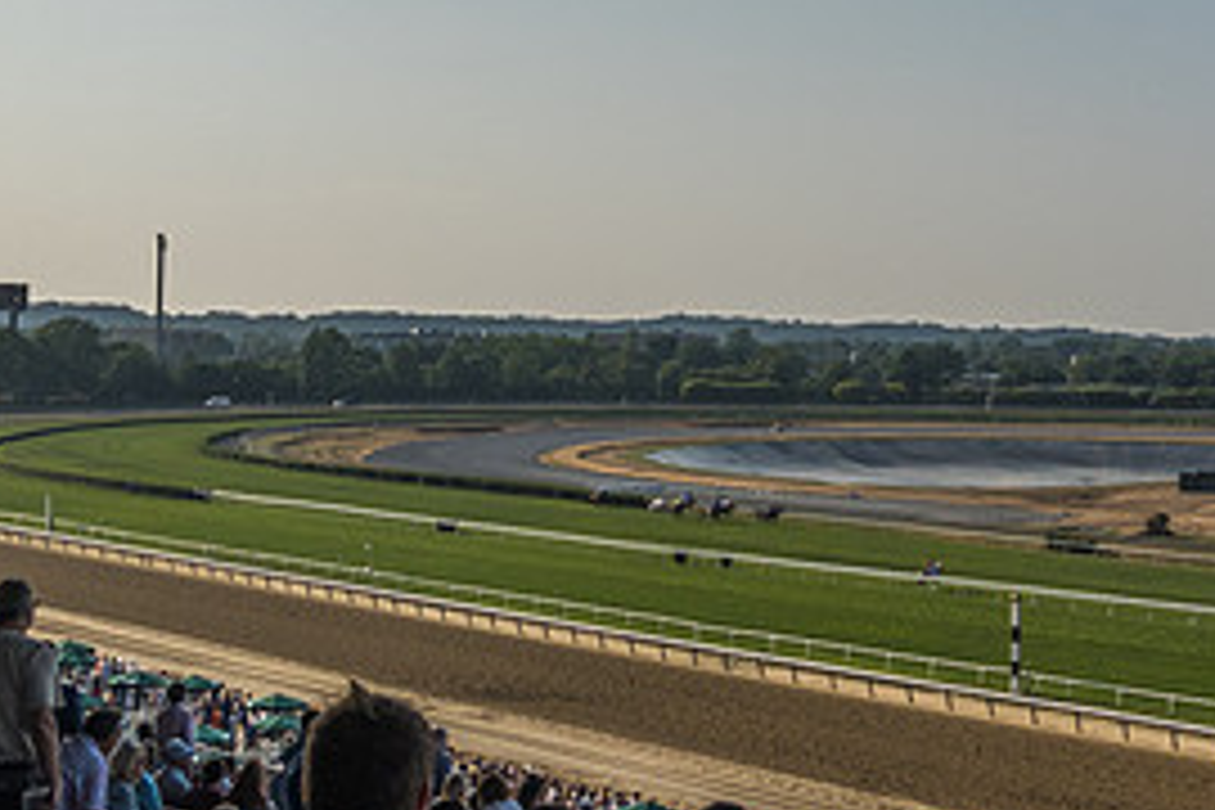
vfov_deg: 22.9
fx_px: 1991
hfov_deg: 33.5
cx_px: 850
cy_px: 268
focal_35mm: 59
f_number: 3.5
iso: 100
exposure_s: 1/2000
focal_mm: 9.54
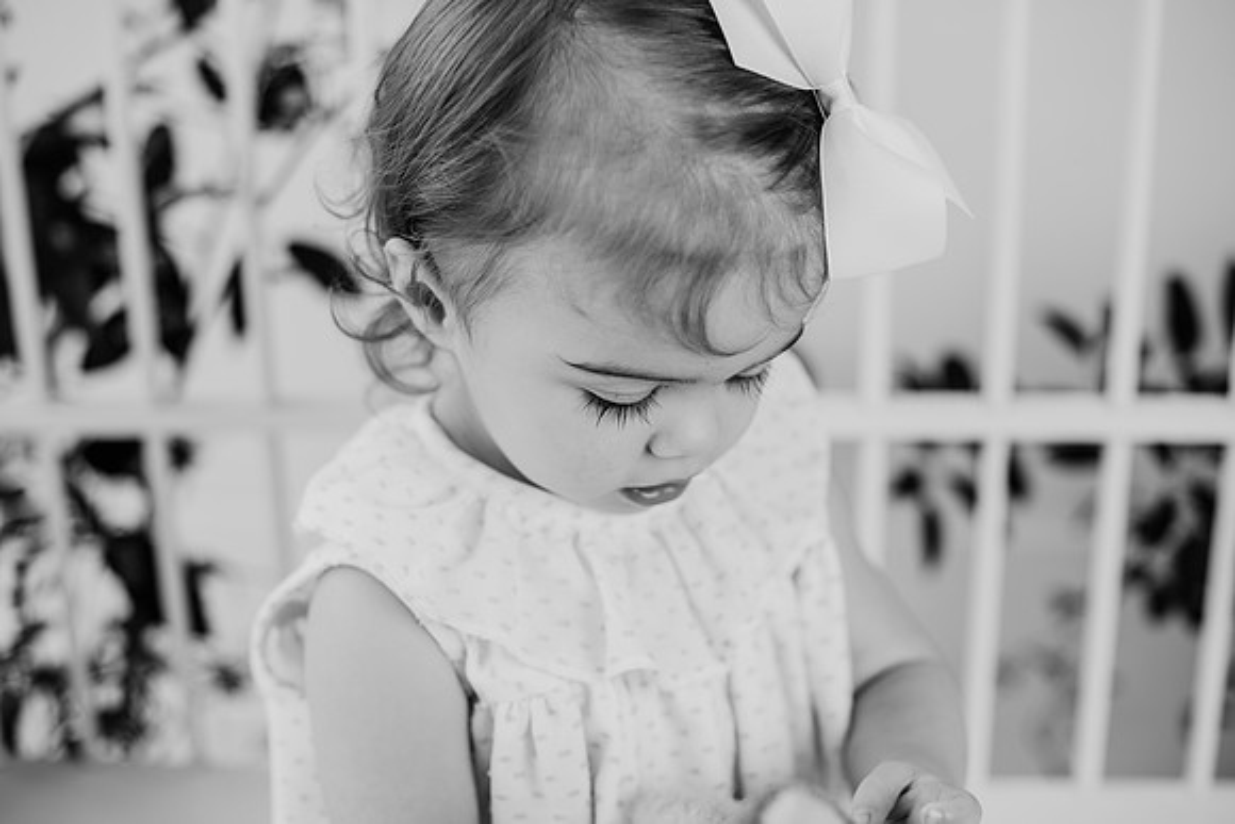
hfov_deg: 39.6
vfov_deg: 27.0
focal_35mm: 50
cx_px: 618
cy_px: 412
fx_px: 1716
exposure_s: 1/160
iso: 125
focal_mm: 50
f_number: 2.8
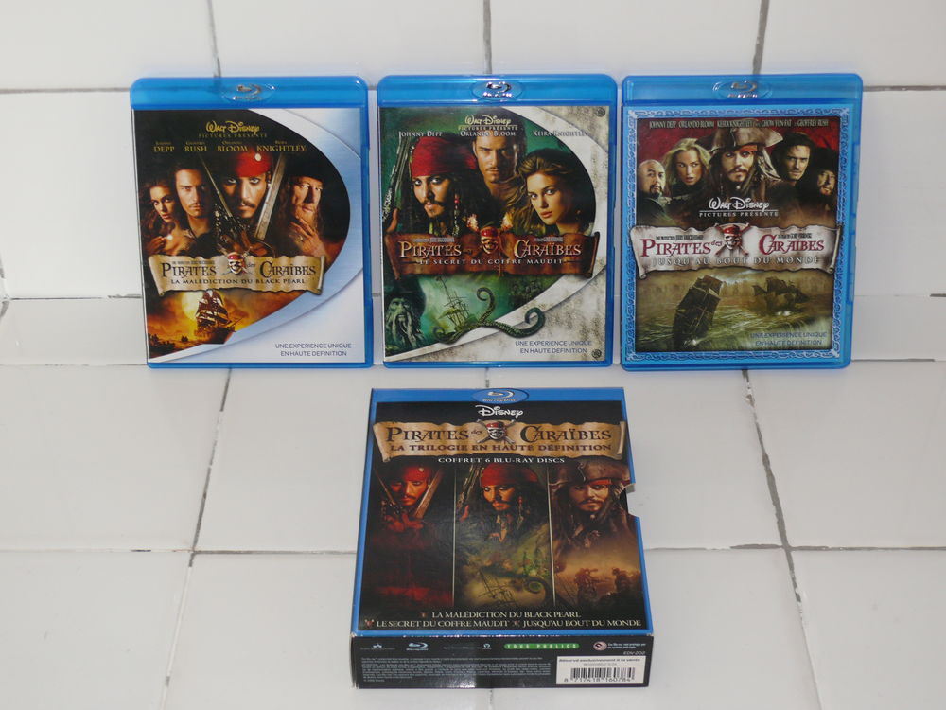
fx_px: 1448
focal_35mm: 53
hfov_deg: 36.2
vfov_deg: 27.5
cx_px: 473
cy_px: 355
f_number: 3.2
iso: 100
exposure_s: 1/30
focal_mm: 10
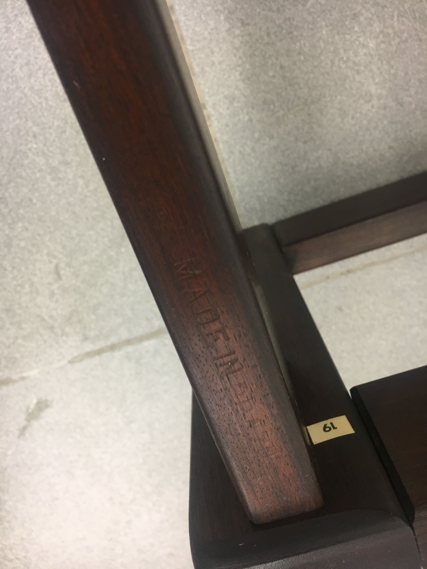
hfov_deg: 48.2
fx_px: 477
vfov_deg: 61.7
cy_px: 284
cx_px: 214
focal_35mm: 29
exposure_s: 1/33
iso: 125
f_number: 2.2
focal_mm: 4.15
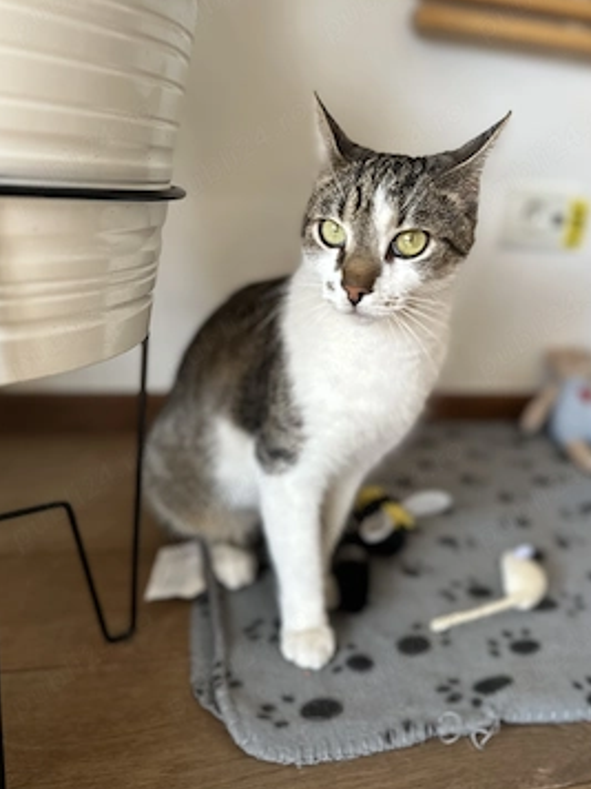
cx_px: 314
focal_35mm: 27
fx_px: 615
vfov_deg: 65.2
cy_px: 361
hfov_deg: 51.3
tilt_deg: -16.9
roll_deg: -3.4
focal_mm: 6.86
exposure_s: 1/121
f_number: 1.78
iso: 125
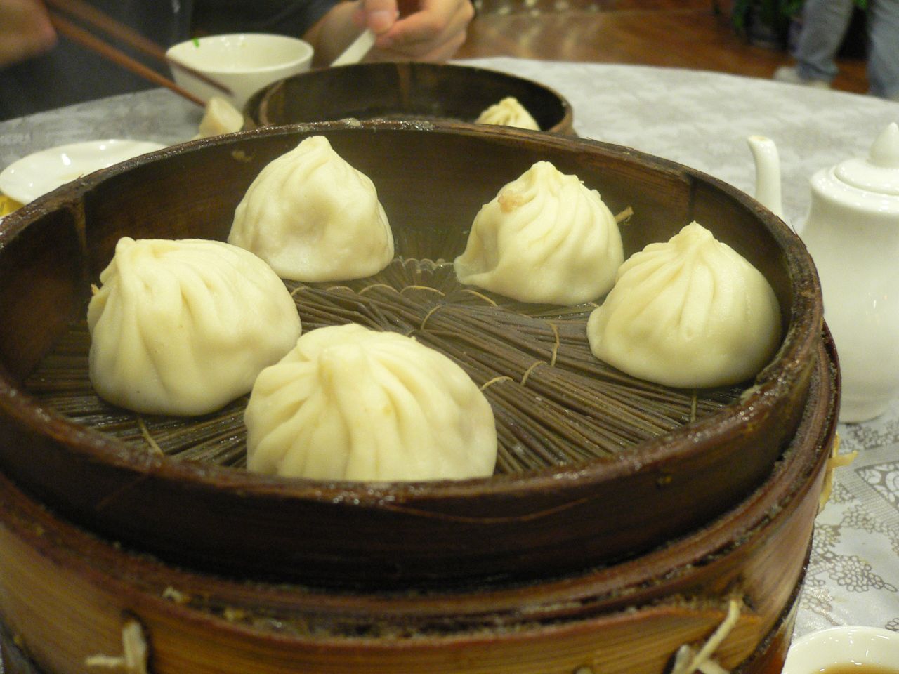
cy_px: 337
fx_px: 909
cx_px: 450
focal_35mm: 35
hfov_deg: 52.6
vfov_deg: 40.7
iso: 200
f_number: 2.8
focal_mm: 5.8
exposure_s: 1/13
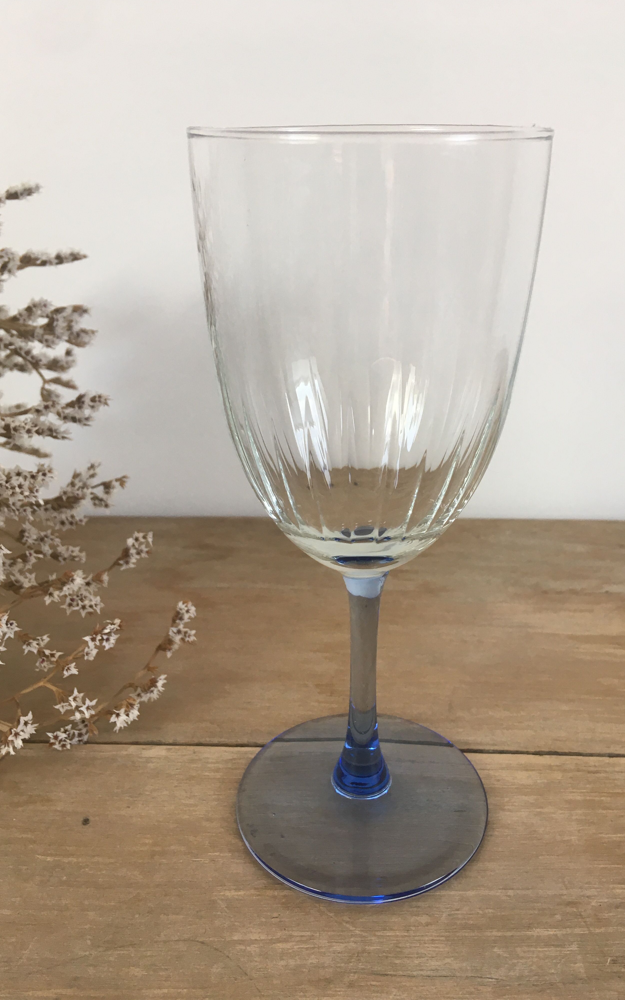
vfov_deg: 61.2
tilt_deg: -22.4
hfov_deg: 40.6
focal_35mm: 31
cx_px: 338
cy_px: 497
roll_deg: -1.1
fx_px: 845
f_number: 2.2
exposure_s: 1/33
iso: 25
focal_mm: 4.15
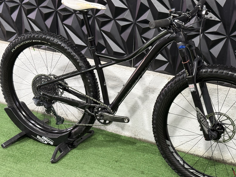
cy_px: 88
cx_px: 145
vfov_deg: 24.0
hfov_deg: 31.6
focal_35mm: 61
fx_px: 416
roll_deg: -2.2
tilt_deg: -21.7
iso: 160
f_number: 1.78
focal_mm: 6.76
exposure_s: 1/60
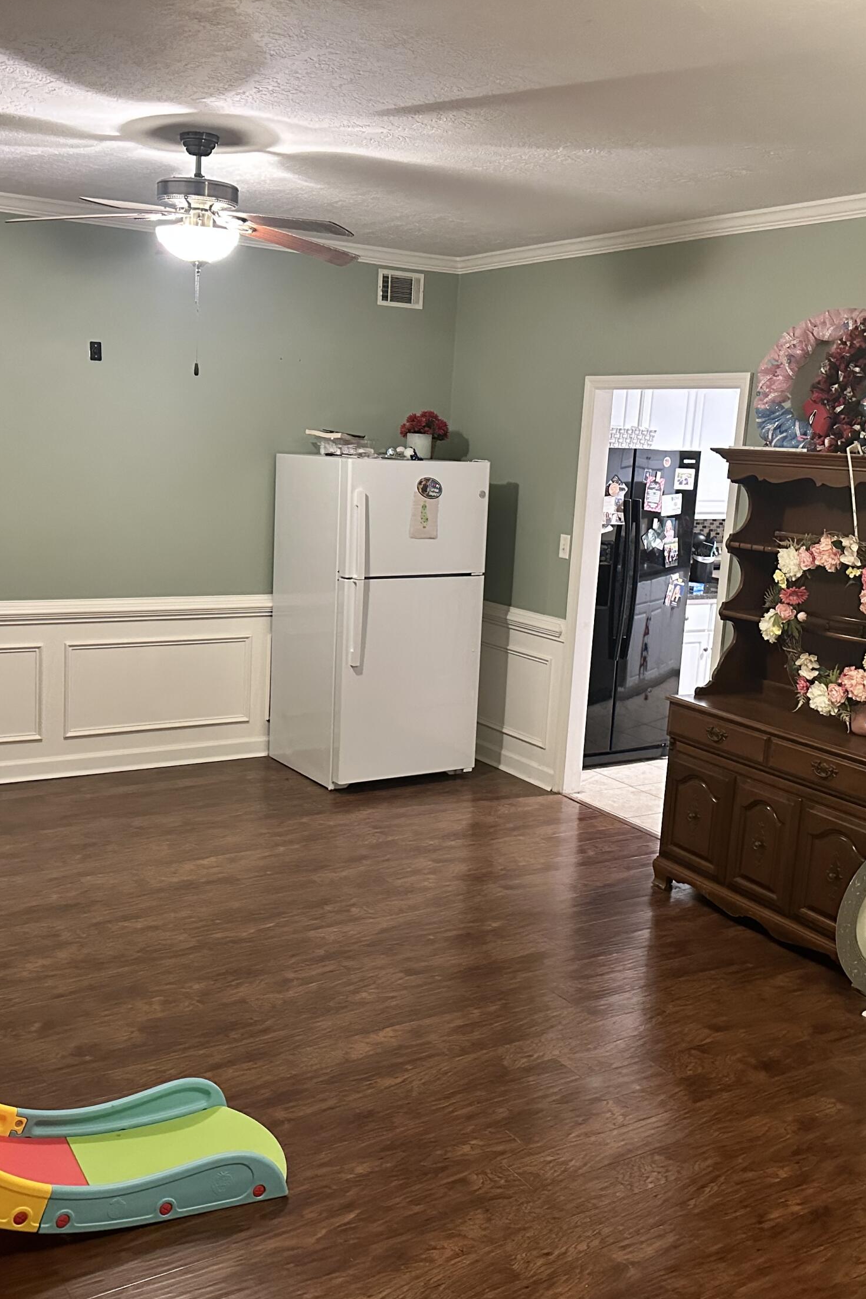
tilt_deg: -9.2
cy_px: 655
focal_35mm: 34
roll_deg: -2.7
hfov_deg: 38.8
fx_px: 1227
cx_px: 393
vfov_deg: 55.8
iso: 800
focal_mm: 6.86
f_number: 1.78
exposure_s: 1/40
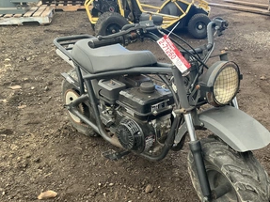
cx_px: 180
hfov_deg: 47.1
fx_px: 304
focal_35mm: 39
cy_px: 123
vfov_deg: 36.6
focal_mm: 3
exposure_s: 1/106
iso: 64
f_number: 1.8
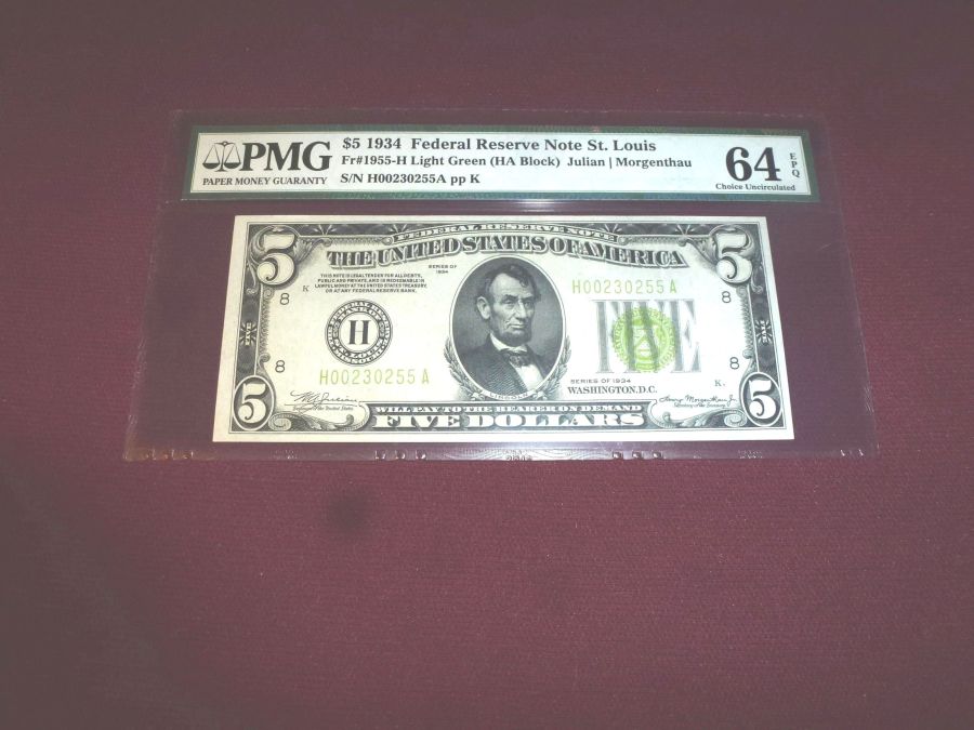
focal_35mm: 24
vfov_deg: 56.8
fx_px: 675
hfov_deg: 71.6
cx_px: 487
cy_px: 365
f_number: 3.3
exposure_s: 1/60
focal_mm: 4.3
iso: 160
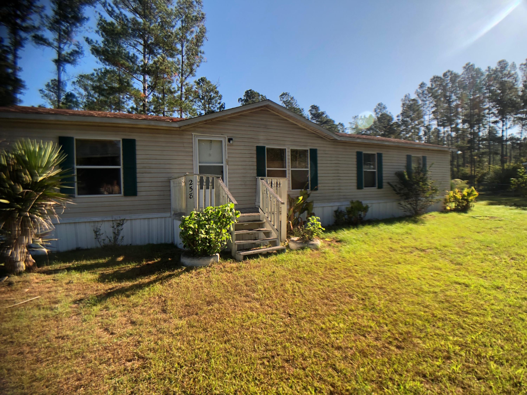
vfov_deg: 49.7
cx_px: 264
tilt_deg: -3.2
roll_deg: +1.2
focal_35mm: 28
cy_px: 198
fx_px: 426
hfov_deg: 63.4
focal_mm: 3.99
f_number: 1.8
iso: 20
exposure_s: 1/348
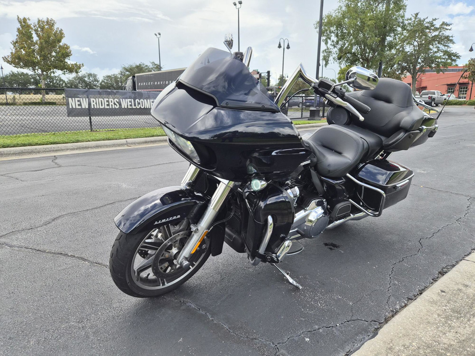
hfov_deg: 73.9
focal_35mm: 23
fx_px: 316
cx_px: 238
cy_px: 178
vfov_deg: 58.9
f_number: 1.8
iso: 80
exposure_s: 1/3184
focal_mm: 5.4
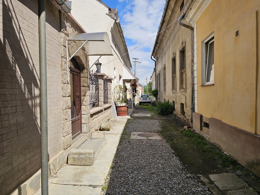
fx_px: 173
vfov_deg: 58.9
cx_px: 130
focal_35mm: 23
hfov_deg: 73.9
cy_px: 98
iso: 12
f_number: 1.7
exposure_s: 1/922
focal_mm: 6.3
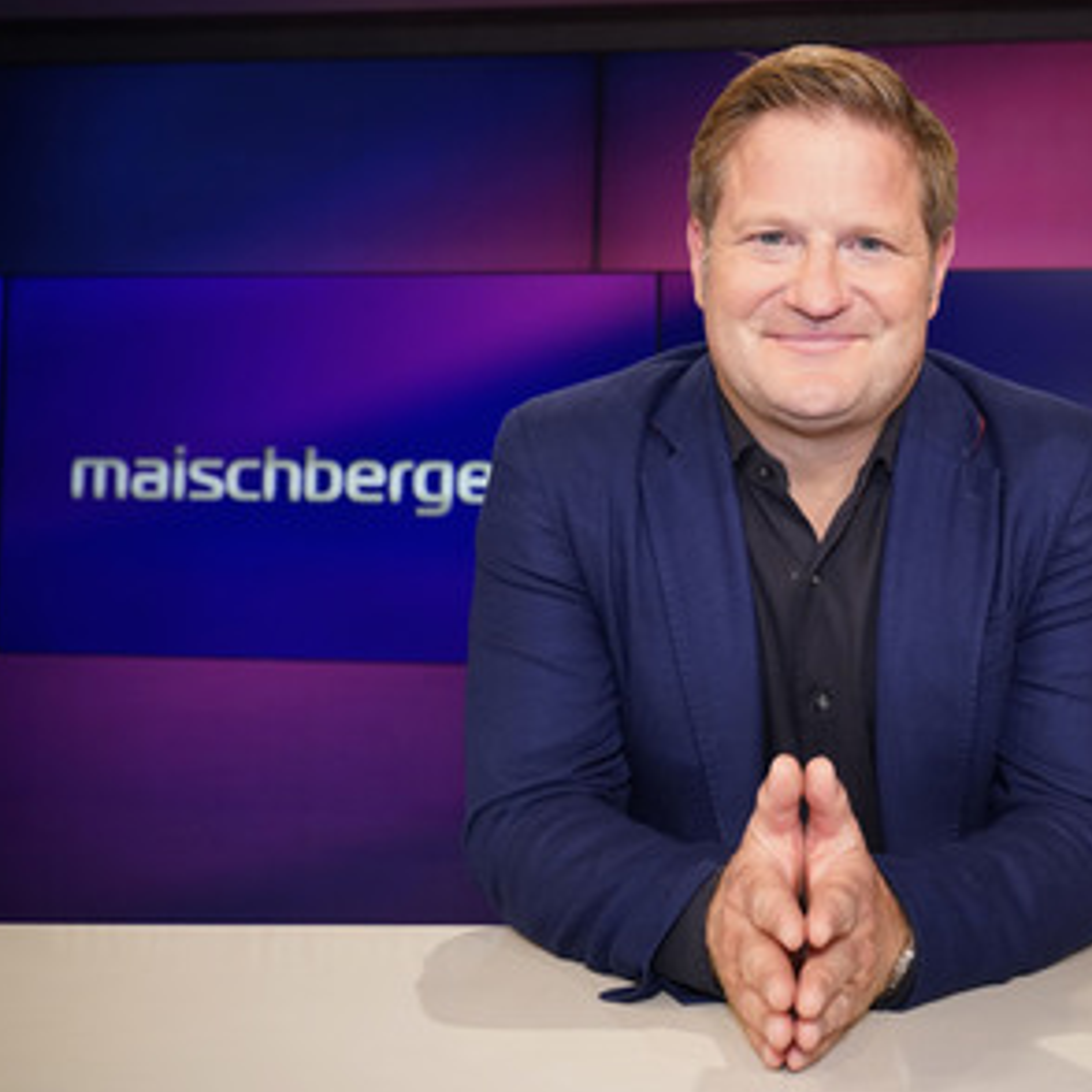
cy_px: 550
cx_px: 815
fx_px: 1535
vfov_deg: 39.2
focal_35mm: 43
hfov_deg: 38.2
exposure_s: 1/125
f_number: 5
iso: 2000
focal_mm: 33
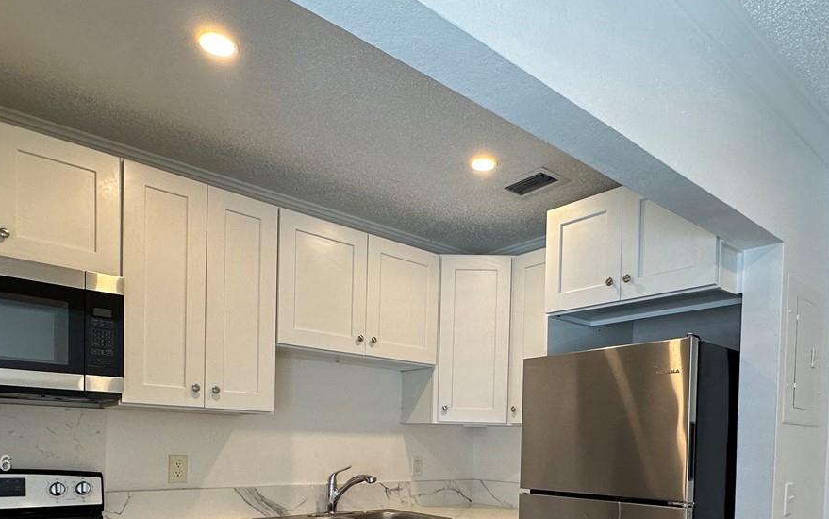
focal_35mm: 27
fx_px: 610
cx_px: 473
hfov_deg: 68.0
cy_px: 465
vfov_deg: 42.3
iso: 160
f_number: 2.2
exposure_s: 1/120
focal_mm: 2.22
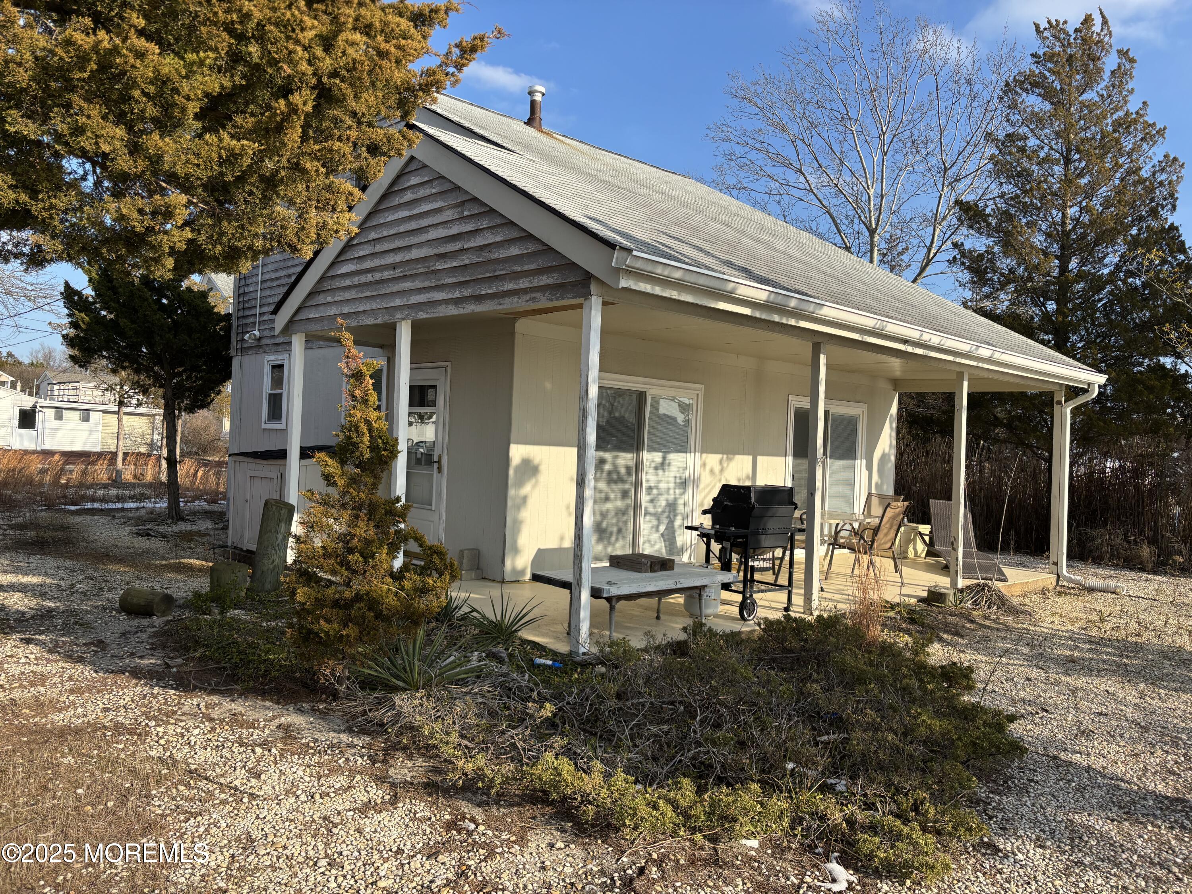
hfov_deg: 67.3
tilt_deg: +1.7
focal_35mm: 26
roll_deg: -4.1
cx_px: 596
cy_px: 447
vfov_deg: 53.1
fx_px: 895
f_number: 1.6
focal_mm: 5.96
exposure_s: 1/2242
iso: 50
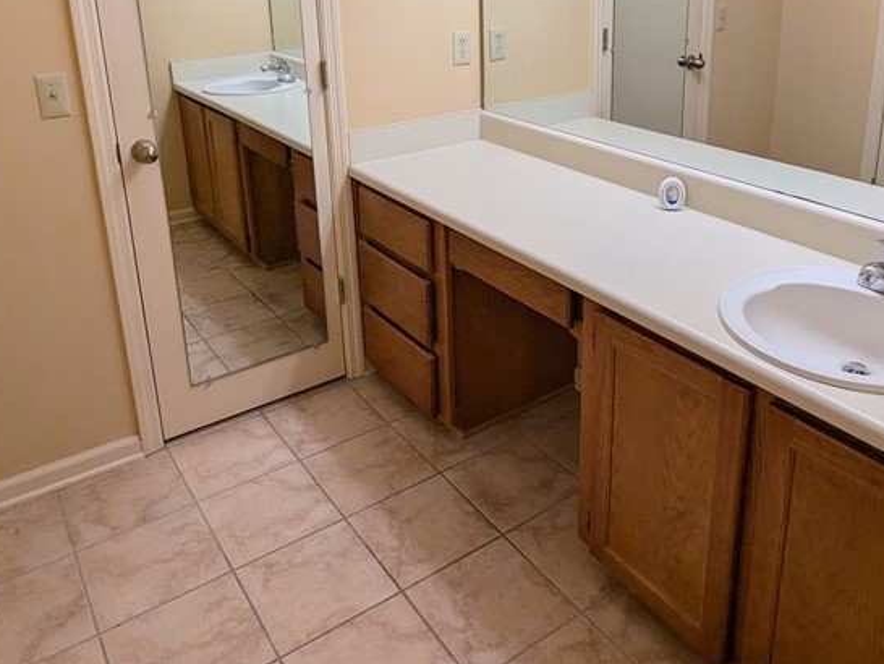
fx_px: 766
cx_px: 495
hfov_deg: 59.8
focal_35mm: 30
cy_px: 162
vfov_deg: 45.1
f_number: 2.2
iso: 87
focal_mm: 2.35
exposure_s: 1/120
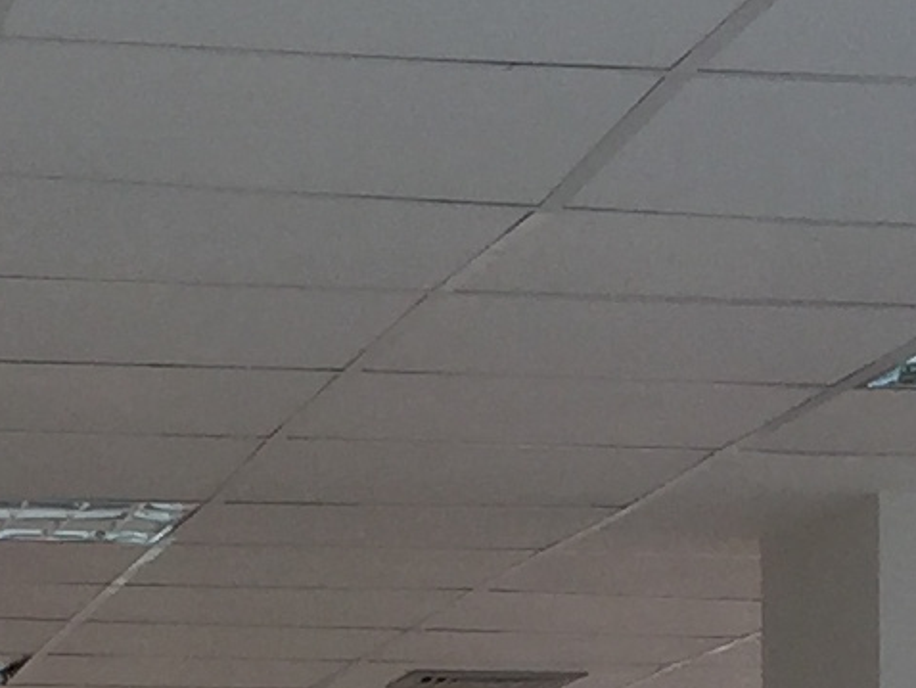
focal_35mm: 198
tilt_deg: -1.7
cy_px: 1299
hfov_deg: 10.0
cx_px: 650
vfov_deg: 7.3
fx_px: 5242
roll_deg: -0.1
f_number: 2.2
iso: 32
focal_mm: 4.15
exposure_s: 1/403
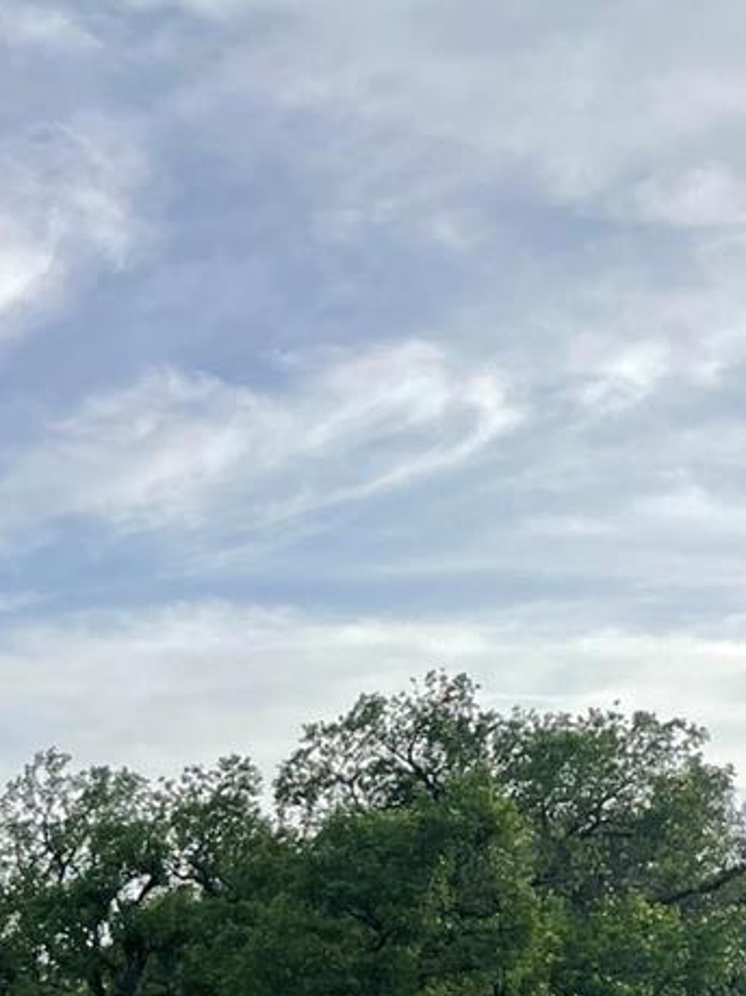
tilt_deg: +0.6
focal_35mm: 87
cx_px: -336
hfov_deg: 15.7
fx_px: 2501
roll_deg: -0.7
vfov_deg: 21.0
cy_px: 1193
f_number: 1.6
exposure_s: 1/1916
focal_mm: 4.2
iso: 32
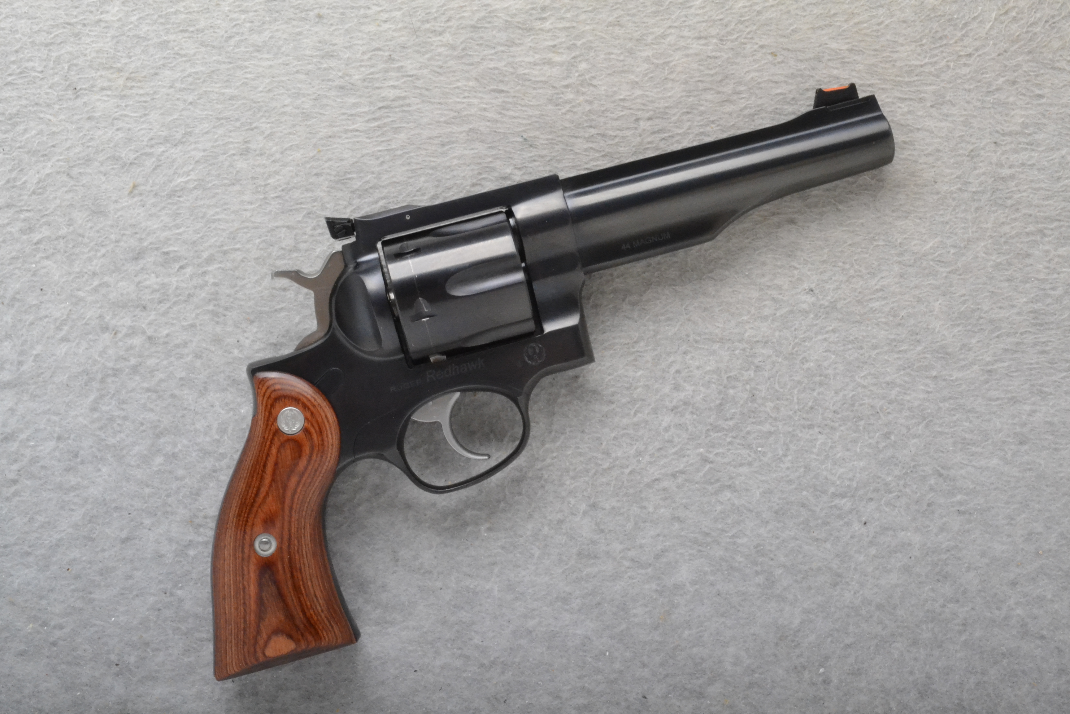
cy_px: 357
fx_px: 1516
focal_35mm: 51
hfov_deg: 38.9
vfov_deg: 26.5
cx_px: 535
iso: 3200
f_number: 20
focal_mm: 34
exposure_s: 1/160
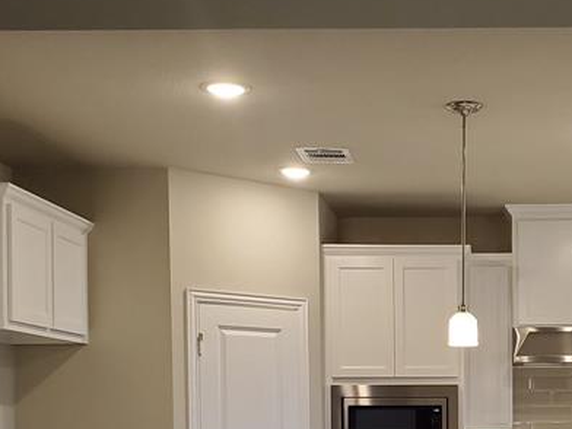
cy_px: 445
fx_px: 1124
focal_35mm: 68
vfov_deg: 20.8
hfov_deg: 27.7
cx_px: 500
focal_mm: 4.3
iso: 320
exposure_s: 1/120
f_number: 2.4
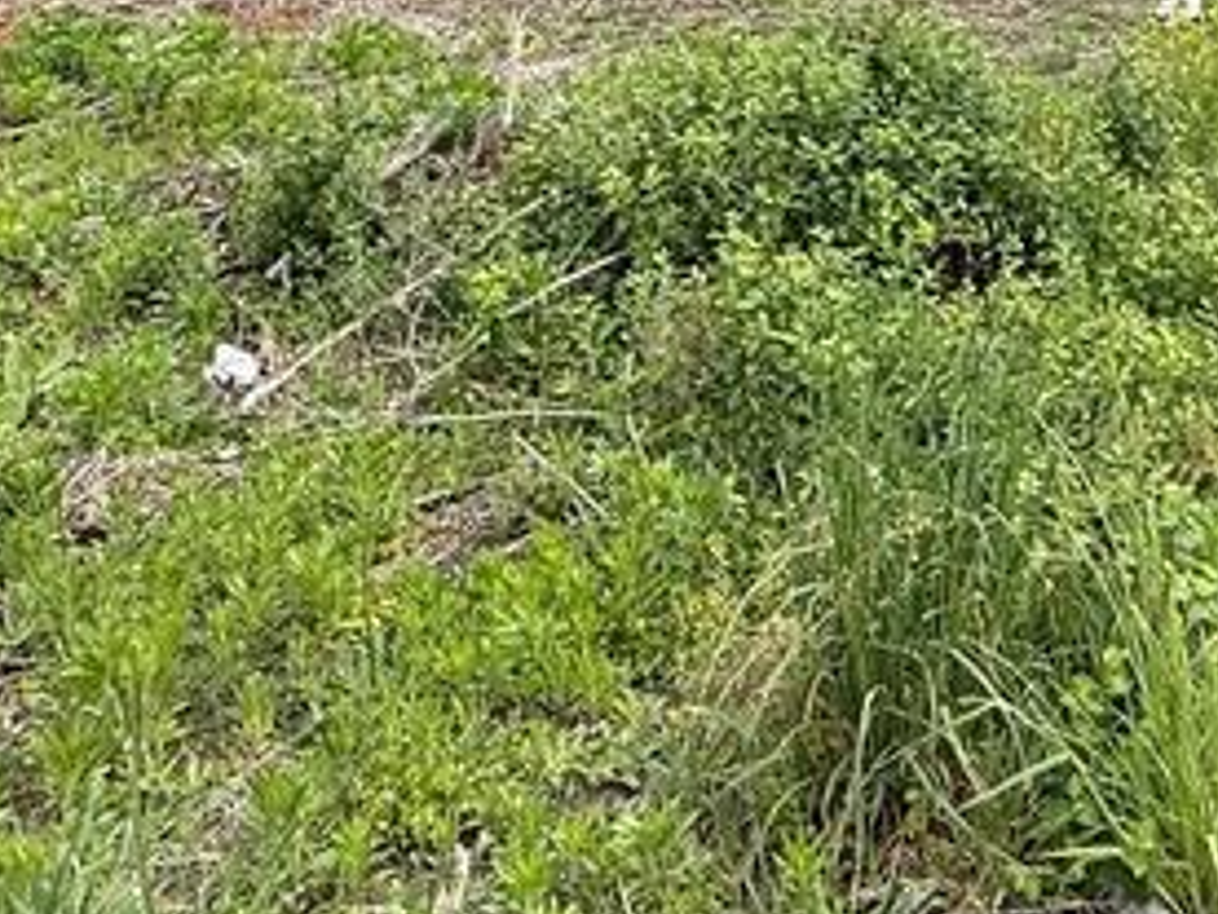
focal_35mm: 52
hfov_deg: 35.8
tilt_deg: +4.2
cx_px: 949
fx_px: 1830
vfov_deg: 23.5
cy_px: -380
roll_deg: -0.5
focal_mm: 2.22
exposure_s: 1/1399
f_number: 2.2
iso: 64
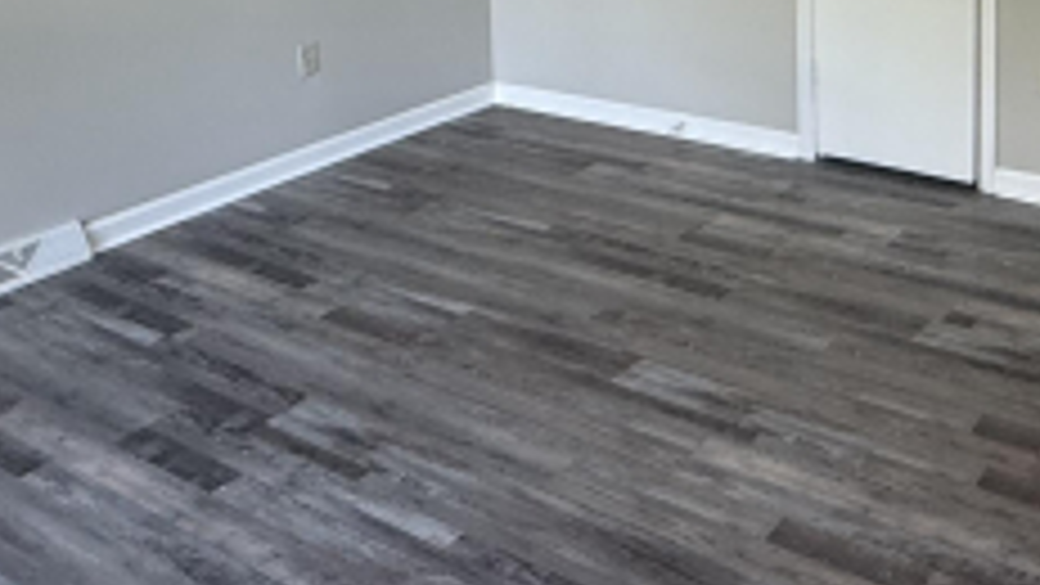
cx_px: 723
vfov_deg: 25.0
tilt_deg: -8.8
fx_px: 1214
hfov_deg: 45.4
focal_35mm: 44
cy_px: -76
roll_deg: +1.8
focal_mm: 2.22
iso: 160
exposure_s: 1/99
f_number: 2.2
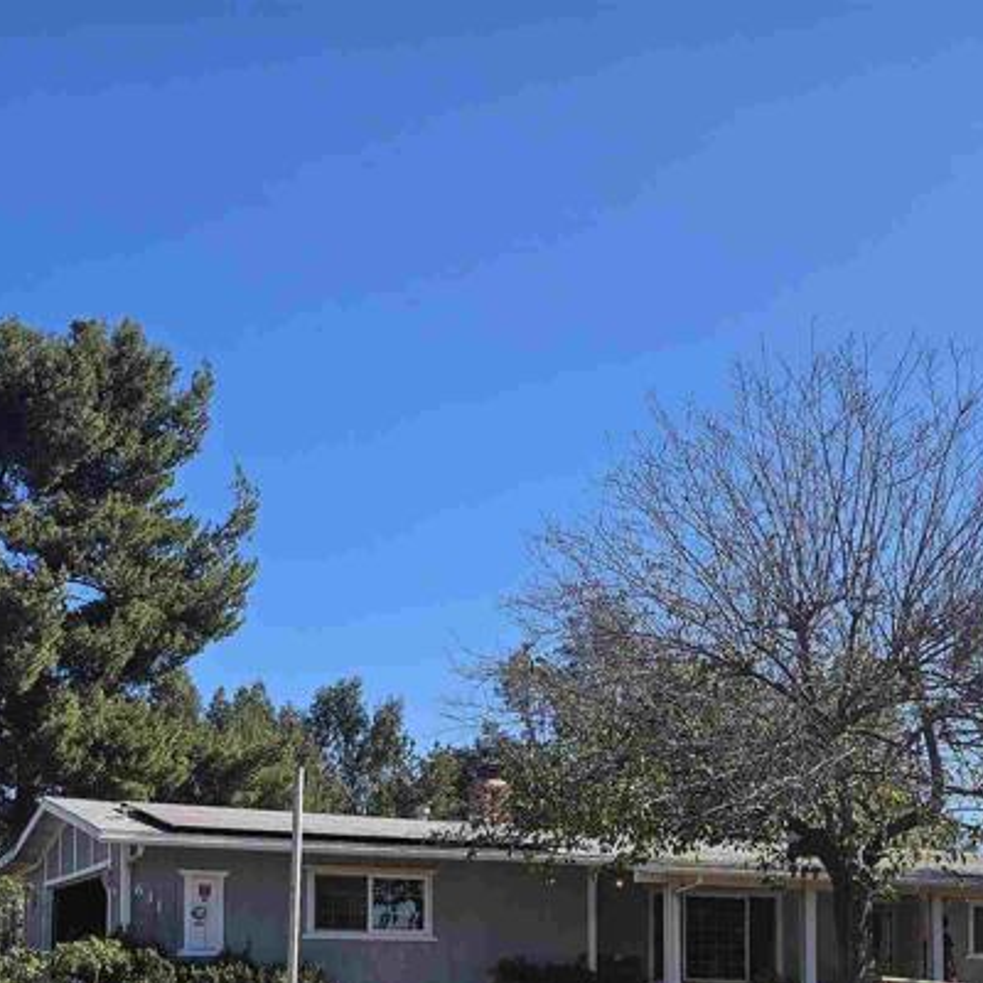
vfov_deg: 30.8
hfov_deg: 32.8
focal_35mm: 52
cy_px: 941
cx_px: 460
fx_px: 1671
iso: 10
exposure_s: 1/709
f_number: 1.7
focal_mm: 6.3
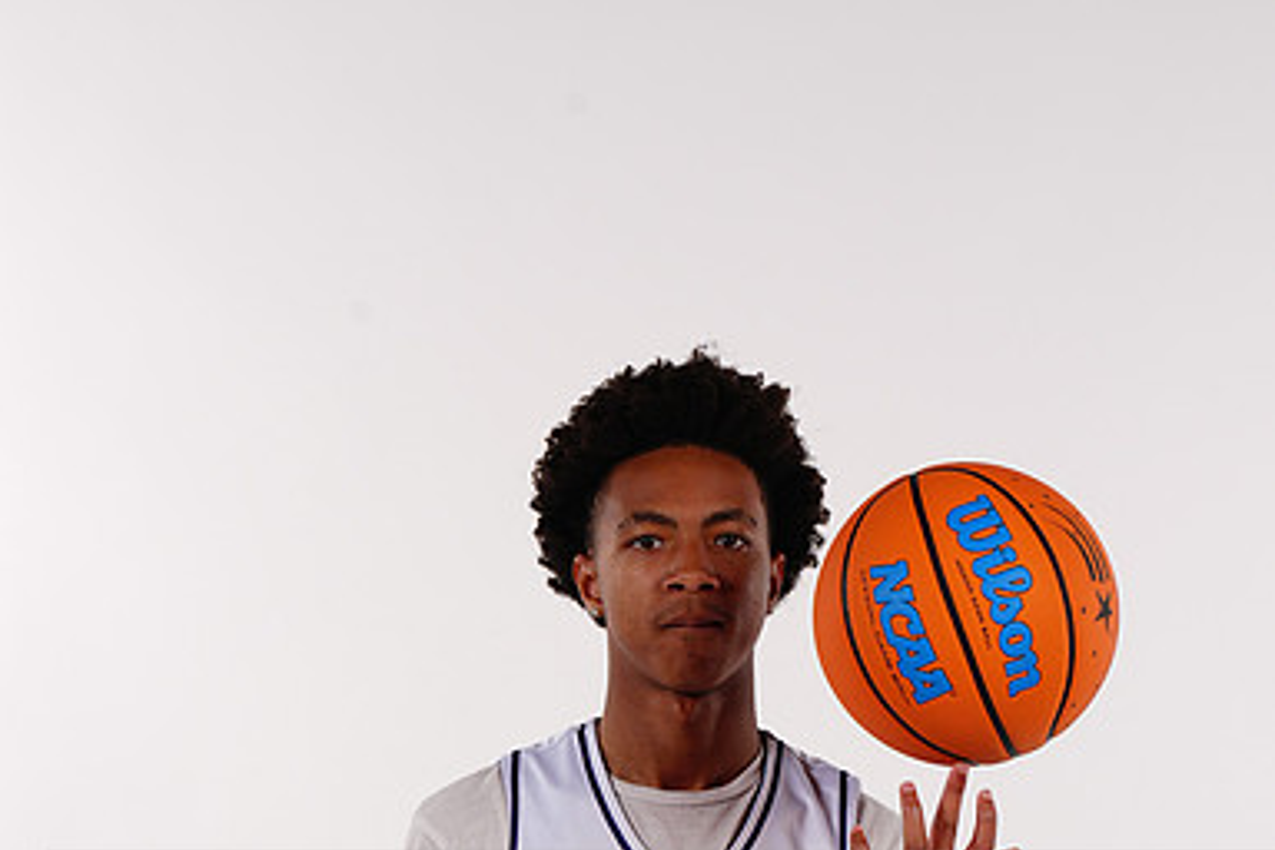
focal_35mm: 275
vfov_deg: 5.0
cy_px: 896
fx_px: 9739
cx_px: 639
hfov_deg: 7.5
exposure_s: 1/500
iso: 200
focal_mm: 182
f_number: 9
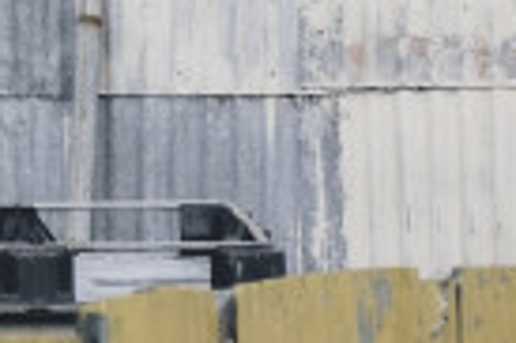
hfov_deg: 4.1
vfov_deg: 2.8
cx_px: -810
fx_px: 7058
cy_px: -234
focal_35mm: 493
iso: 200
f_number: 5.6
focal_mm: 50
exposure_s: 1/800
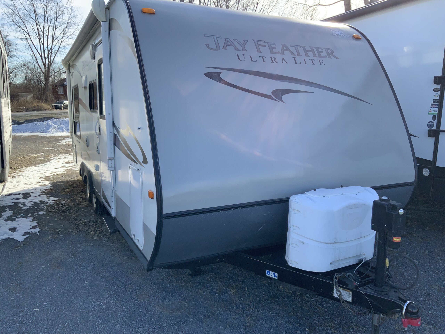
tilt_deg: -9.6
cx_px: 222
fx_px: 373
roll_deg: -0.5
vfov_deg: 48.2
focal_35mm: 29
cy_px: 167
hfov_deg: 61.7
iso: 16
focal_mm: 3
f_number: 1.8
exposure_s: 1/683
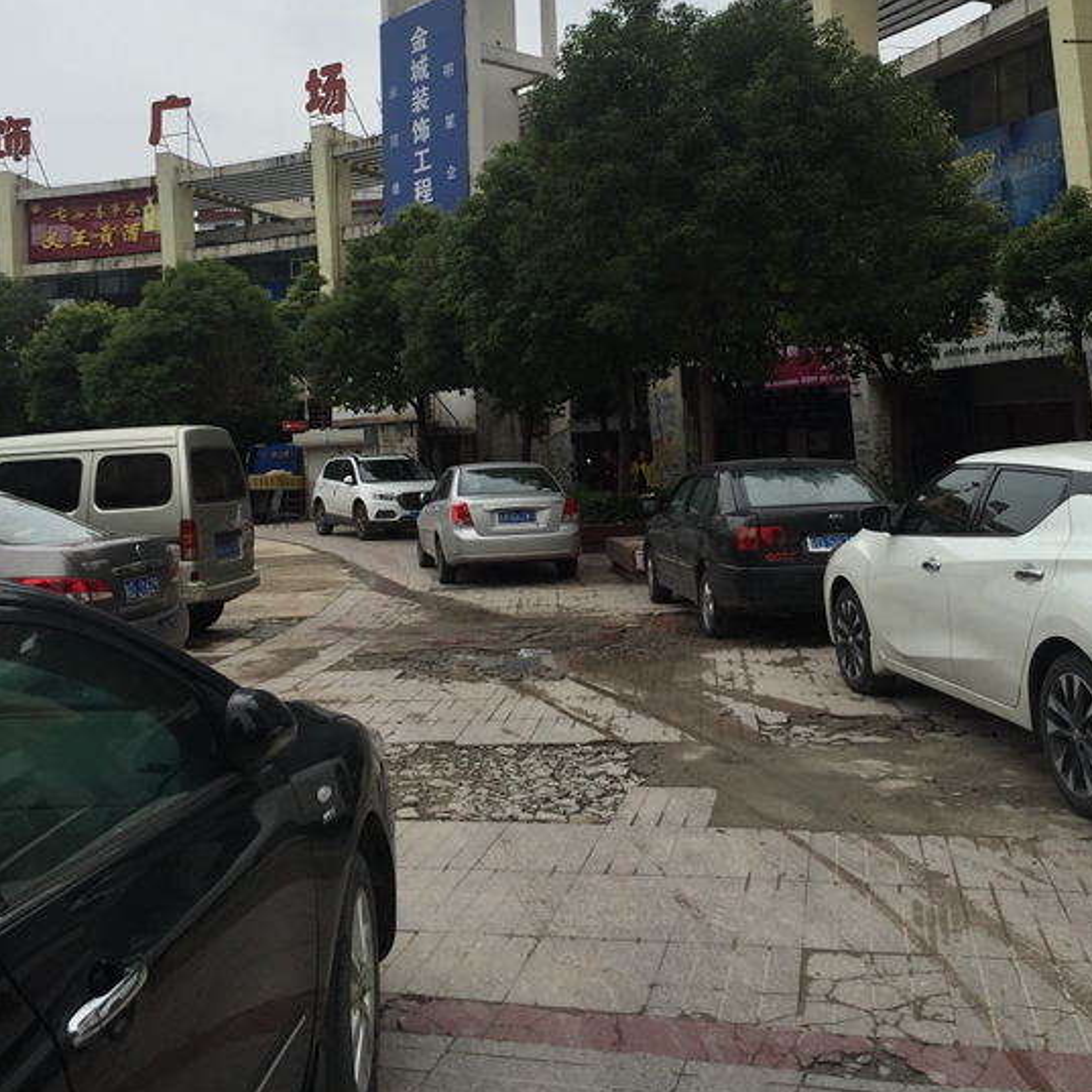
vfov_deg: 46.7
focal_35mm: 35
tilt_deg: +5.0
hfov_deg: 47.2
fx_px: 1249
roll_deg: -0.3
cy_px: 398
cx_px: 557
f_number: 2.2
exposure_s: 1/1163
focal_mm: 4.15
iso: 32
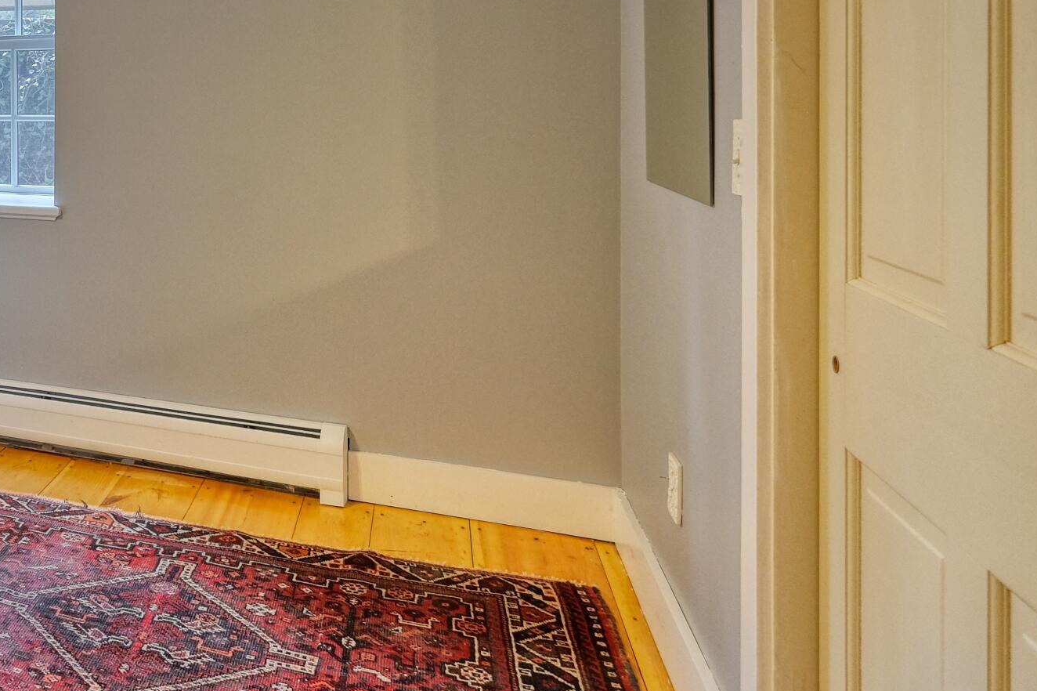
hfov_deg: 43.1
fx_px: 979
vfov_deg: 36.7
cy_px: 81
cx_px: -109
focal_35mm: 34
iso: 800
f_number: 4
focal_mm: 10
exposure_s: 1/5
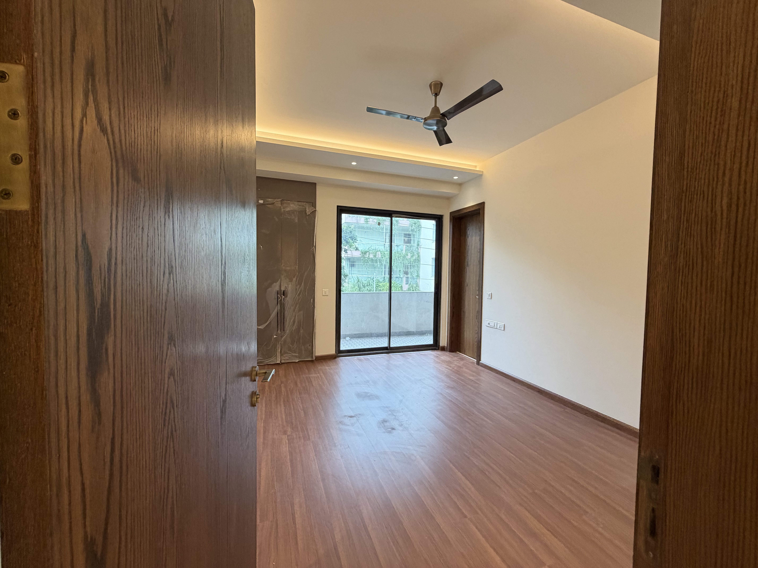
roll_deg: +1.0
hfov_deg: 102.1
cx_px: 379
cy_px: 284
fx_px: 307
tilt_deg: -0.7
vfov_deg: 85.7
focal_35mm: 14
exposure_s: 1/100
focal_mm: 2.22
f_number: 2.2
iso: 250
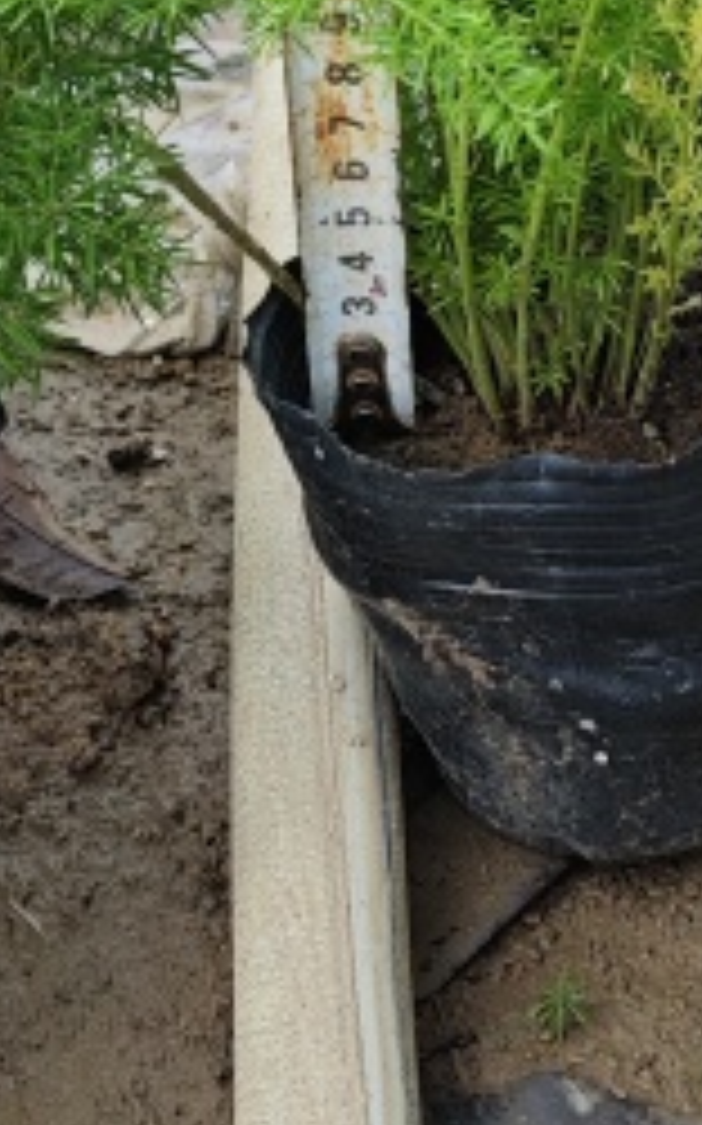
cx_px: 328
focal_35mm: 104
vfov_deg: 20.0
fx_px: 3187
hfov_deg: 12.6
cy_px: 601
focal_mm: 6.55
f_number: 1.6
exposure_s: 1/284
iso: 50
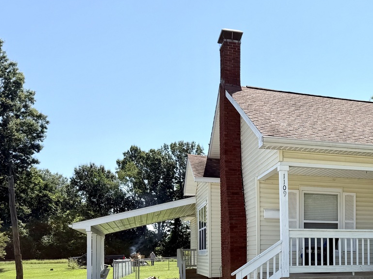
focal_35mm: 45
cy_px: 239
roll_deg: +0.4
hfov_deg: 38.9
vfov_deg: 31.0
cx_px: 341
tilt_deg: +1.2
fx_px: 485
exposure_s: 1/4405
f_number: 1.78
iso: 80
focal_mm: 6.76
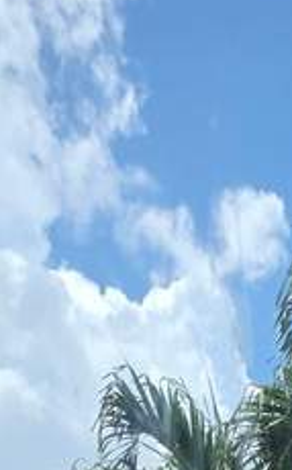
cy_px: 1056
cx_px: 388
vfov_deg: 16.6
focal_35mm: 64
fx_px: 818
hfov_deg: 18.7
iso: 40
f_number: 1.9
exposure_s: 1/1785
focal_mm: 2.2
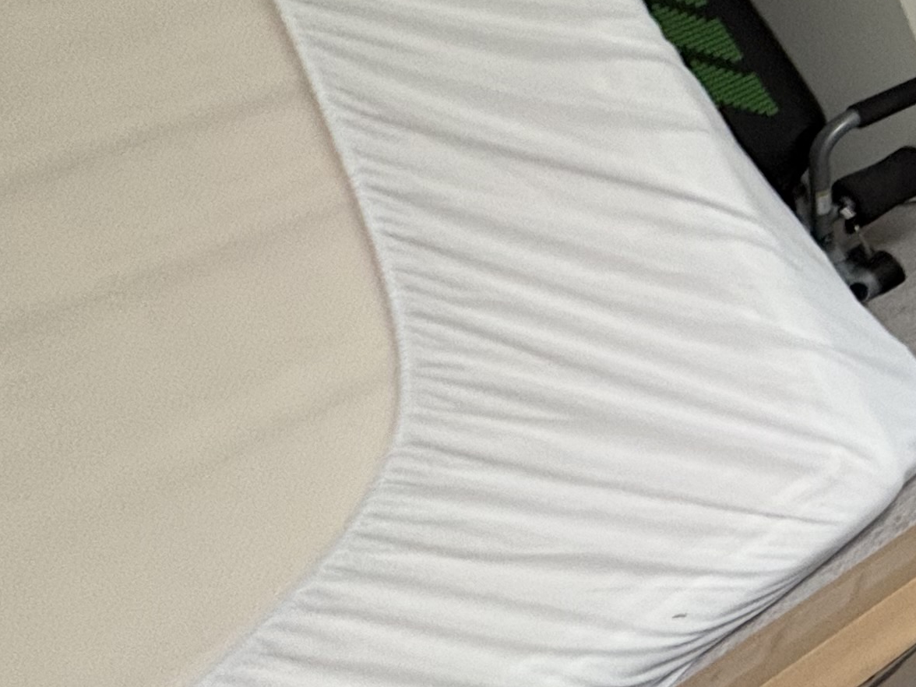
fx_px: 1270
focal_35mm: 48
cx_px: 1507
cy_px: 133
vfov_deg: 29.5
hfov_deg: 24.9
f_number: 2.2
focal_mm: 2.22
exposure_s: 1/60
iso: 320
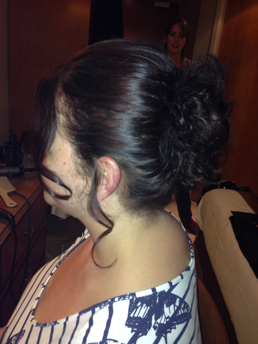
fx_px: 328
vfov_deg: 55.3
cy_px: 172
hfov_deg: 43.0
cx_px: 129
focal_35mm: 33
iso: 80
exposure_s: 1/16
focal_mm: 4.12
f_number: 2.4
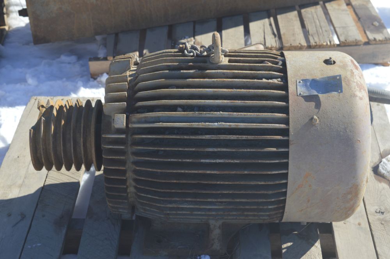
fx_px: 682
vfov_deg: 21.5
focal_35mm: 63
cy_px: 130
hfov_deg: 31.9
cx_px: 195
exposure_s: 1/200
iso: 100
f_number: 7.1
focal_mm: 42
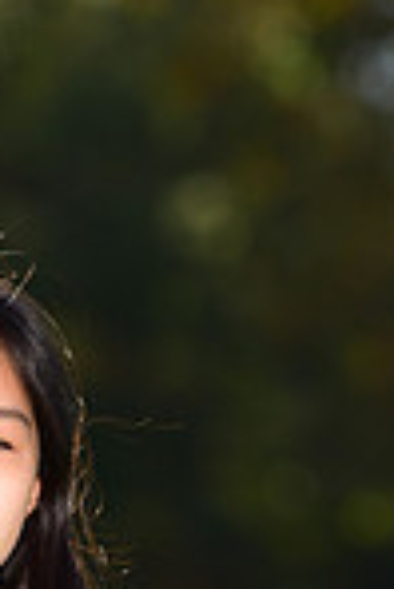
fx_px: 12840
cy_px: 860
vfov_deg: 2.6
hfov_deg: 1.8
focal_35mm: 784
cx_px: -86
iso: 80
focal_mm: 200
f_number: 5
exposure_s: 1/250
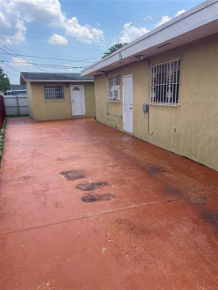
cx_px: 109
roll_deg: +2.2
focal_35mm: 26
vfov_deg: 67.3
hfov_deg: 53.1
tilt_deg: -12.5
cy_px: 145
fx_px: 218
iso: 32
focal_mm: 4.2
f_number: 1.6
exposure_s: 1/2092
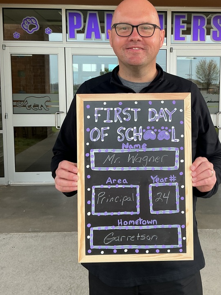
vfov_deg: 45.6
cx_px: 150
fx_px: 349
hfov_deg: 34.8
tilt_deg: -6.3
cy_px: 125
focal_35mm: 41
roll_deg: +0.3
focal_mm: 3
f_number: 1.8
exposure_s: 1/120
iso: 25
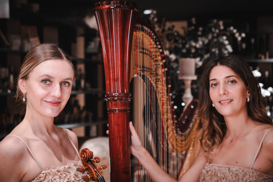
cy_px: 91
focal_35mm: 60
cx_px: 136
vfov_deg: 22.6
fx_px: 455
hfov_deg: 33.4
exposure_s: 1/60
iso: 1000
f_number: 4
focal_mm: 60
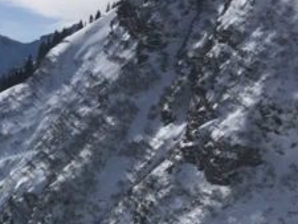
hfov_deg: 18.6
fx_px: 853
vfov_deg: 13.8
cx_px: -73
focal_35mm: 99
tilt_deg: -16.9
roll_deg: +0.5
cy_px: 362
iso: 25
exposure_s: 1/5128
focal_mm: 4.15
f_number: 2.2
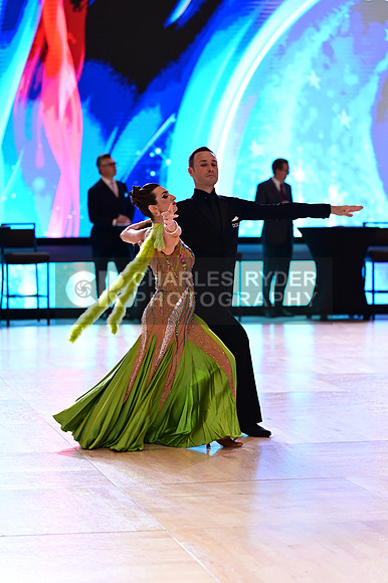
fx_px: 1699
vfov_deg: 19.5
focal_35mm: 105
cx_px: 194
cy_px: 292
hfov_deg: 13.0
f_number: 2.8
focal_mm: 105
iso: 2000
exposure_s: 1/500
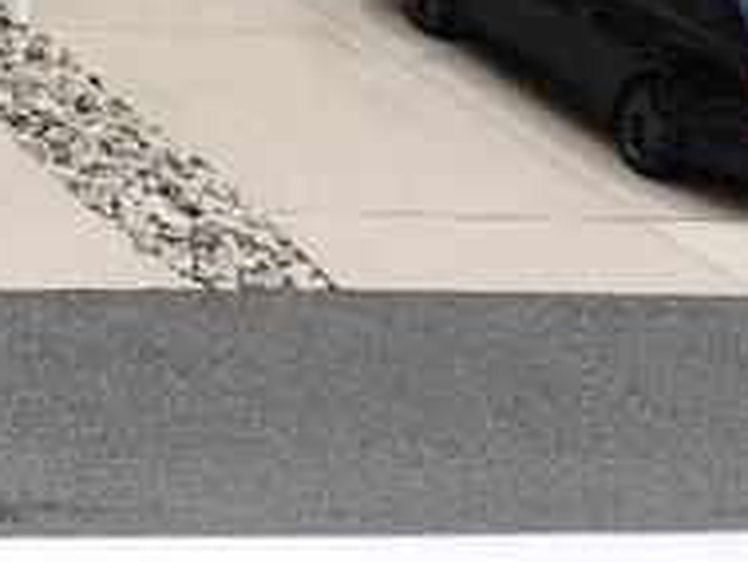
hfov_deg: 12.2
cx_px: -1033
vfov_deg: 11.4
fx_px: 2811
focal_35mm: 130
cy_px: 269
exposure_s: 1/2500
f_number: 1.8
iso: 50
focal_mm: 5
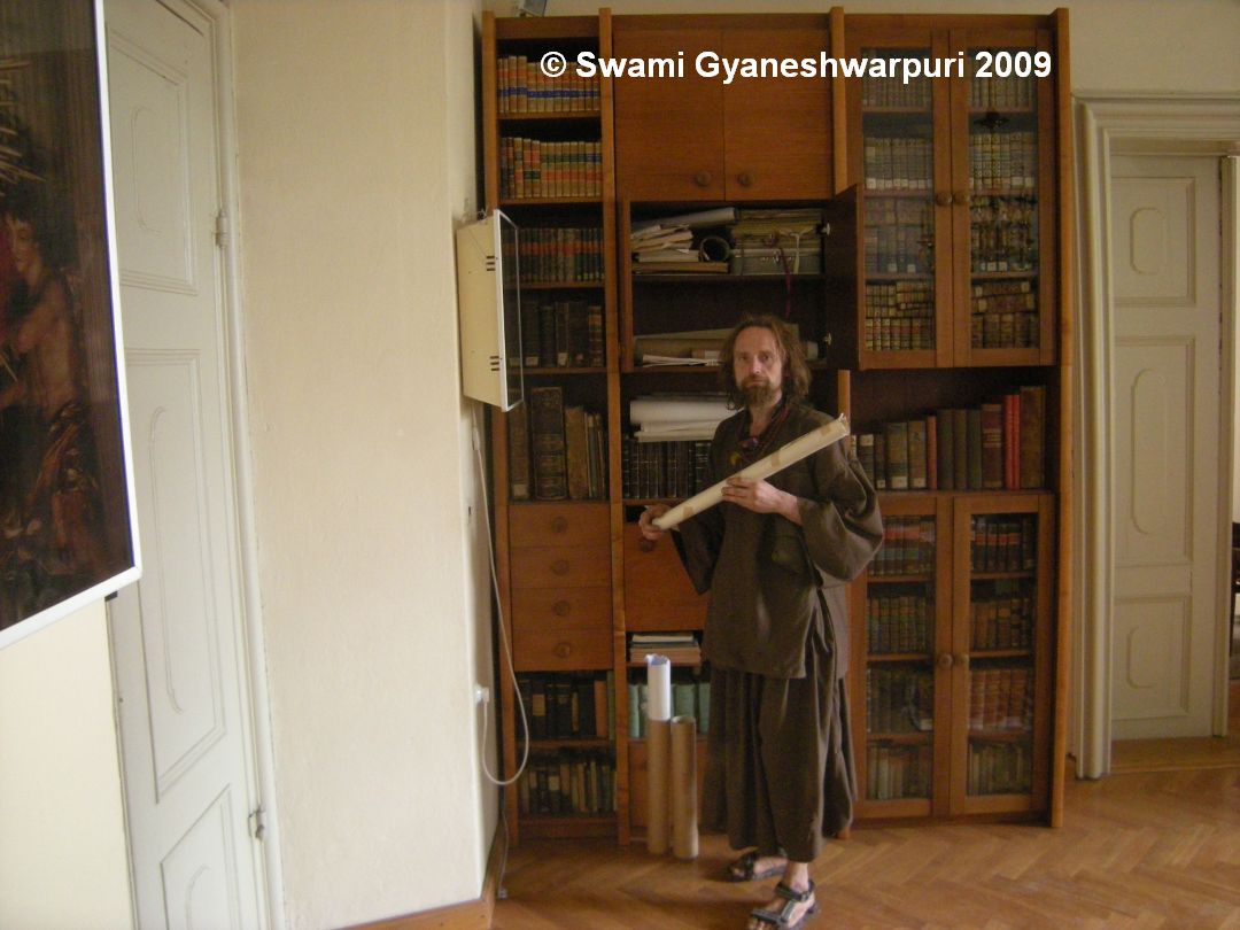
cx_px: 620
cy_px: 465
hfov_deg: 63.4
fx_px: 1003
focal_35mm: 28
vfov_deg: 49.7
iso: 400
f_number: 2.8
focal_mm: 4.7
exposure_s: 1/18.7
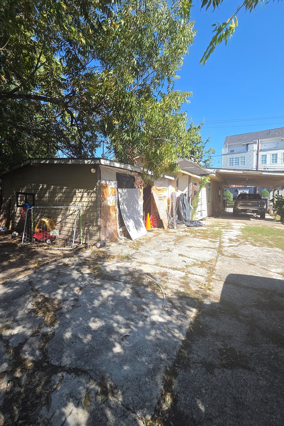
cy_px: 207
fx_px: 166
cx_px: 132
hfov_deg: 81.1
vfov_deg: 104.2
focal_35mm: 14
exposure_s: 1/763
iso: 50
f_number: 2.2
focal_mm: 2.2
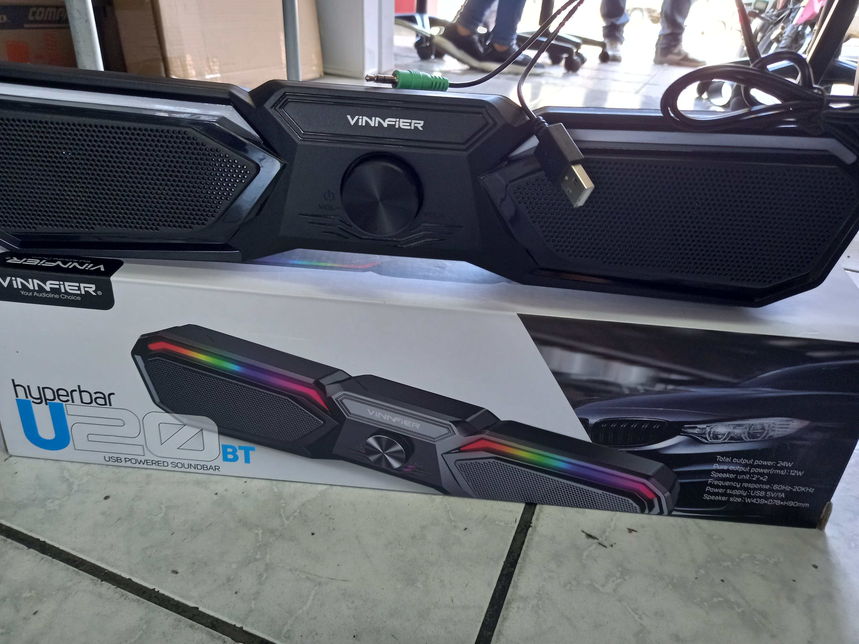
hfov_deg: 69.4
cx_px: 430
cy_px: 322
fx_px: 620
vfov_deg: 54.9
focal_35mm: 25
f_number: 2
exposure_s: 1/29
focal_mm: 4.6
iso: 160
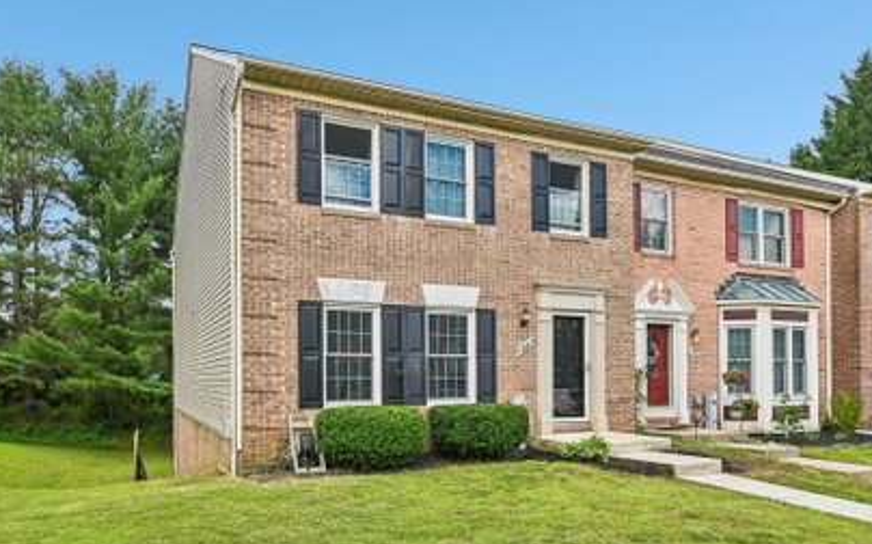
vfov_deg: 51.6
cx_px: 370
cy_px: 302
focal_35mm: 24
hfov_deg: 75.3
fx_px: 561
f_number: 8
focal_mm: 19.5
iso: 100
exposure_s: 1/80
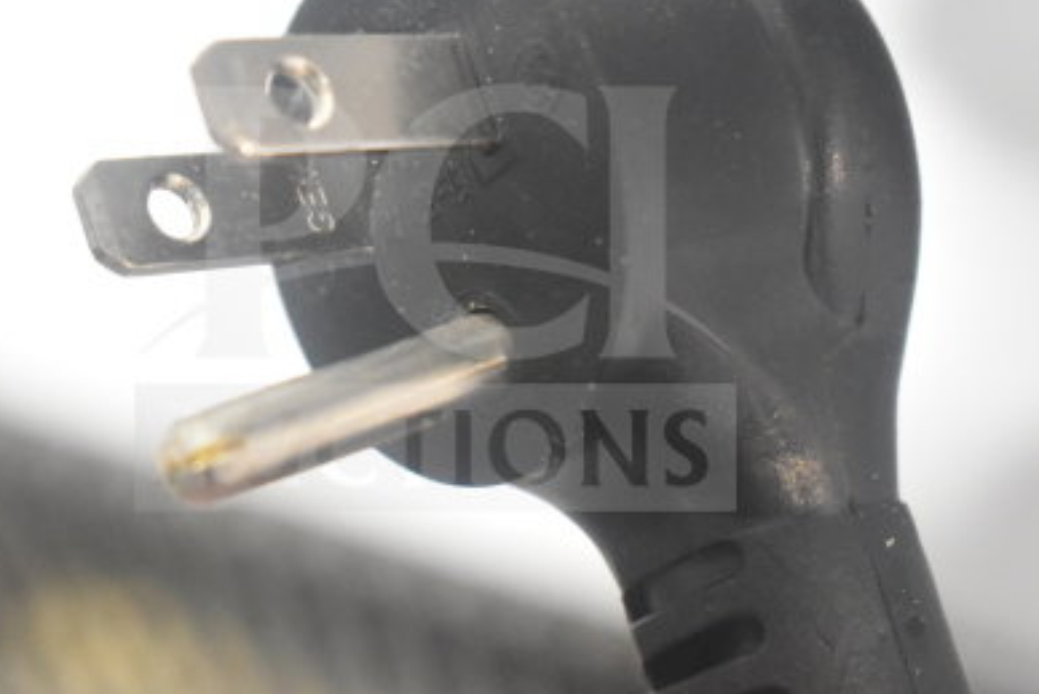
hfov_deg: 15.8
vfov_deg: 10.6
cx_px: 434
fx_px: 3747
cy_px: 299
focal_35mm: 130
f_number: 5.6
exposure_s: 1/100
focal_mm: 55
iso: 6400
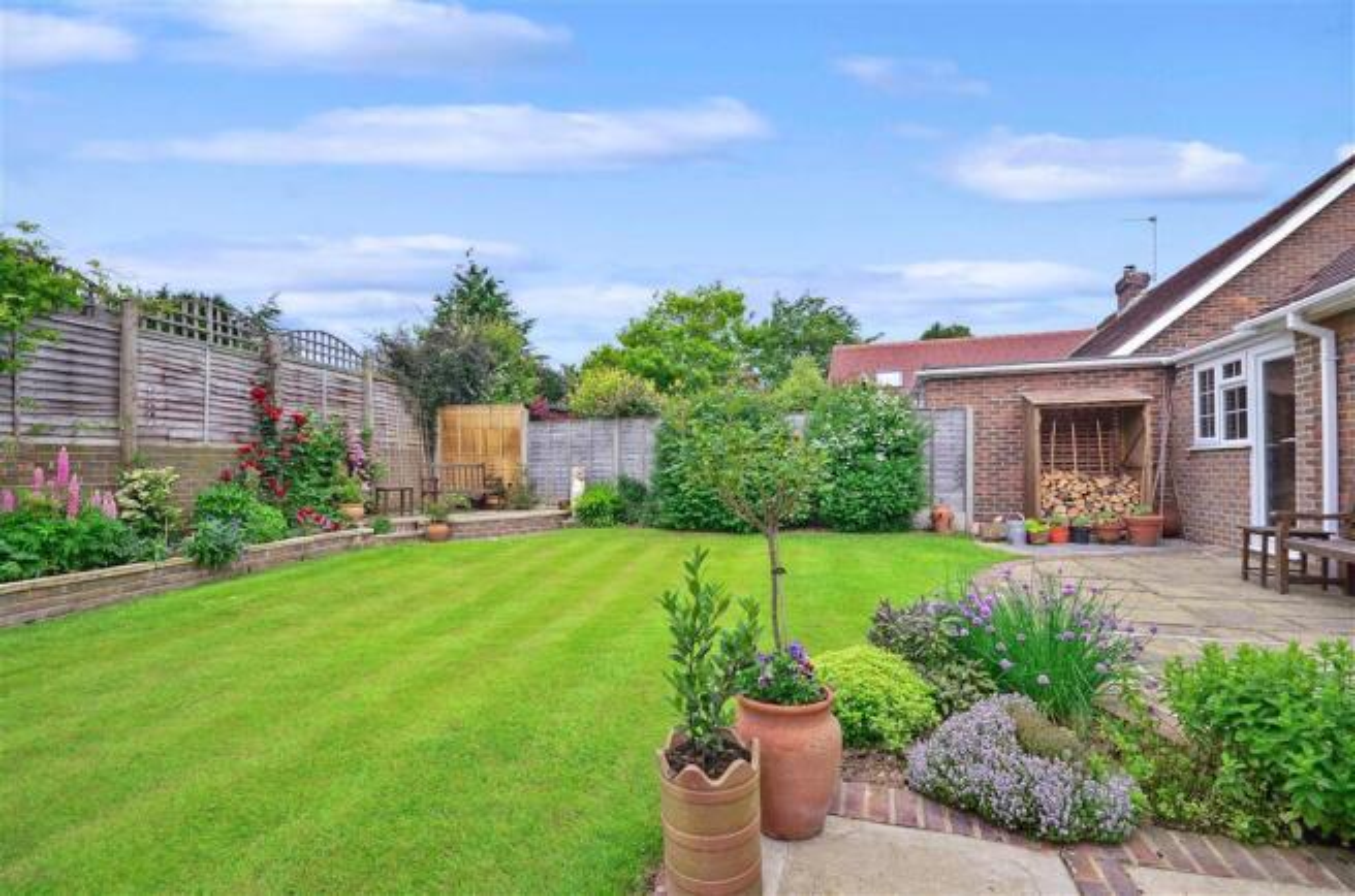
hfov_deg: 100.5
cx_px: 678
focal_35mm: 15
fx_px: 563
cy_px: 448
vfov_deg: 77.0
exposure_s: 1/160
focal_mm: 10
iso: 400
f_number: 10
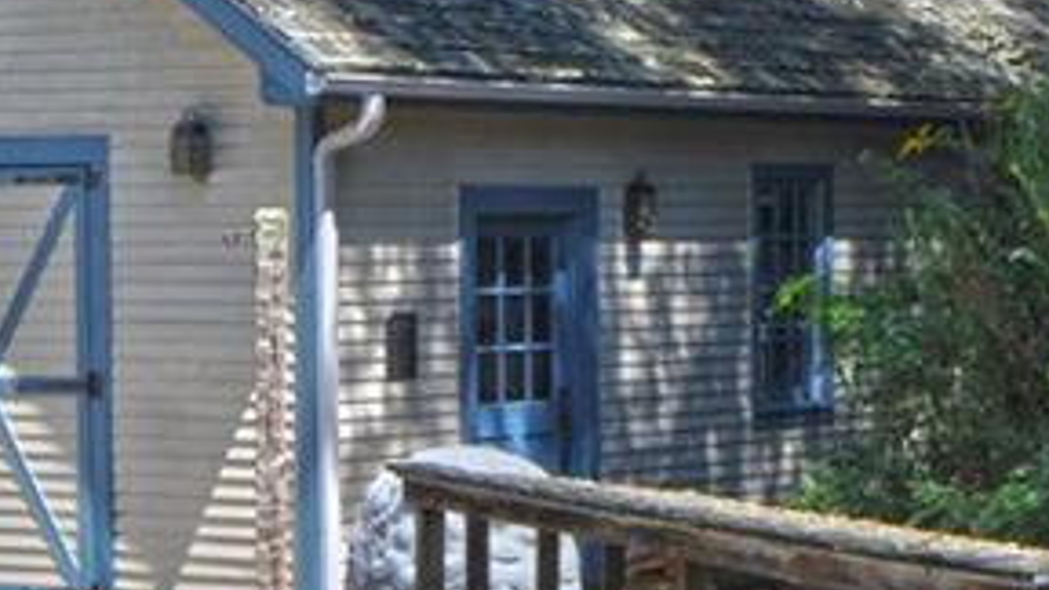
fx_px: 3727
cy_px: 424
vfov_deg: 9.0
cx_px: 1038
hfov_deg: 15.7
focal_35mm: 134
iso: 200
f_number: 8
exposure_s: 1/250
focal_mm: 24
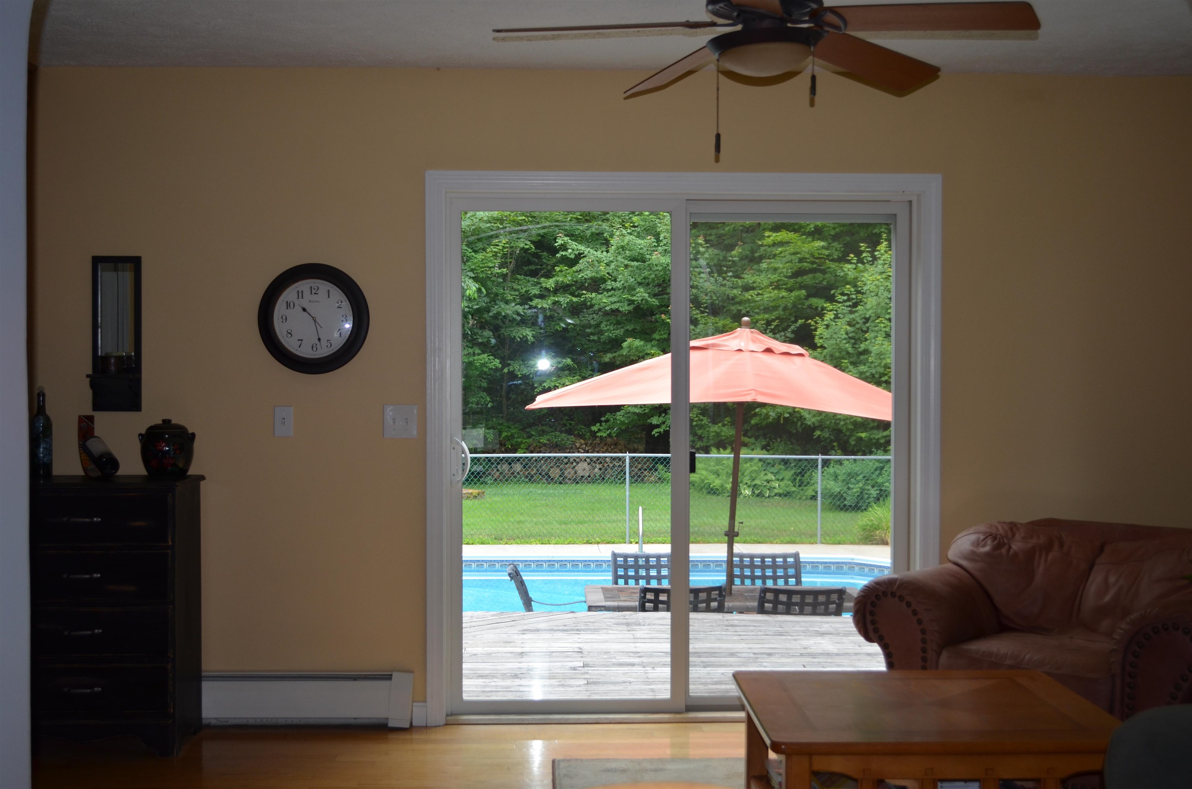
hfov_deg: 41.2
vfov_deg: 27.9
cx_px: 596
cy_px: 394
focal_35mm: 48
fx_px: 1586
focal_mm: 32
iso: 220
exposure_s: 1/125
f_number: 4.8
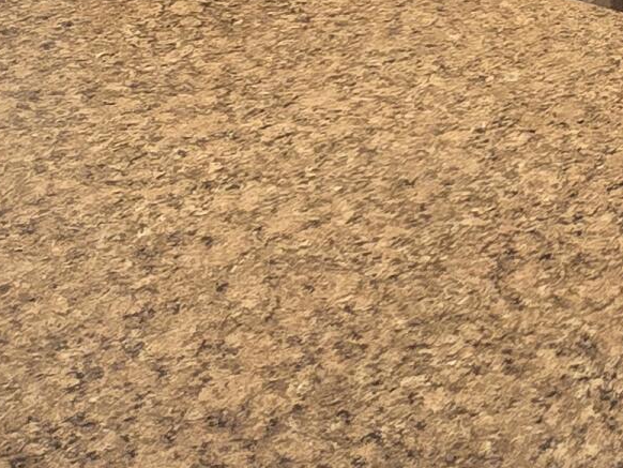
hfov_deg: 22.9
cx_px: 960
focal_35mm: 67
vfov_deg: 19.3
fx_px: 1206
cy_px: -229
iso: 160
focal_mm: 2.2
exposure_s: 1/60
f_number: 2.2
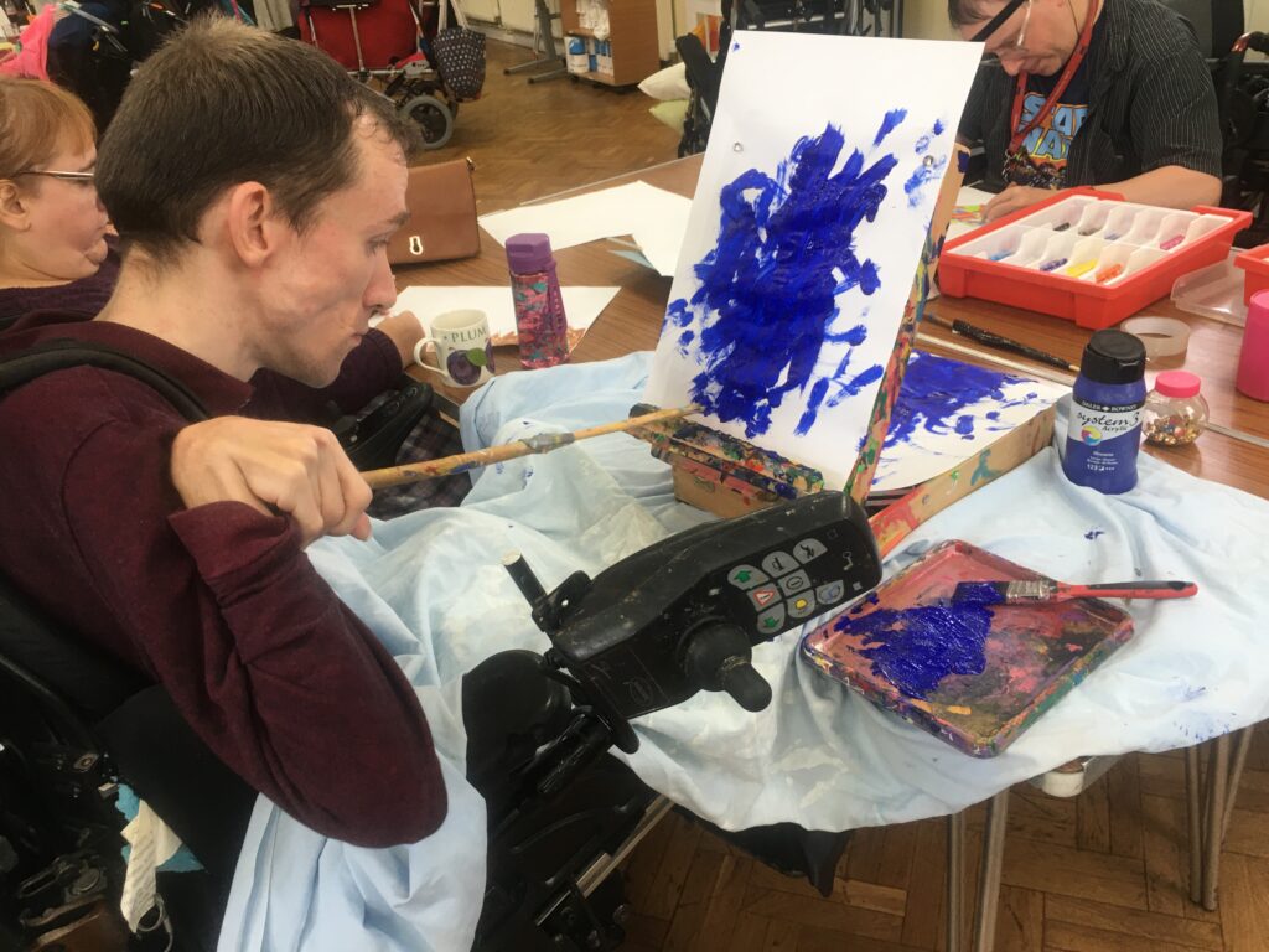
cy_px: 476
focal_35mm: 29
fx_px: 1063
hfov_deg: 61.7
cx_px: 634
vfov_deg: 48.2
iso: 25
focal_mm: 4.15
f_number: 2.2
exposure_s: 1/15
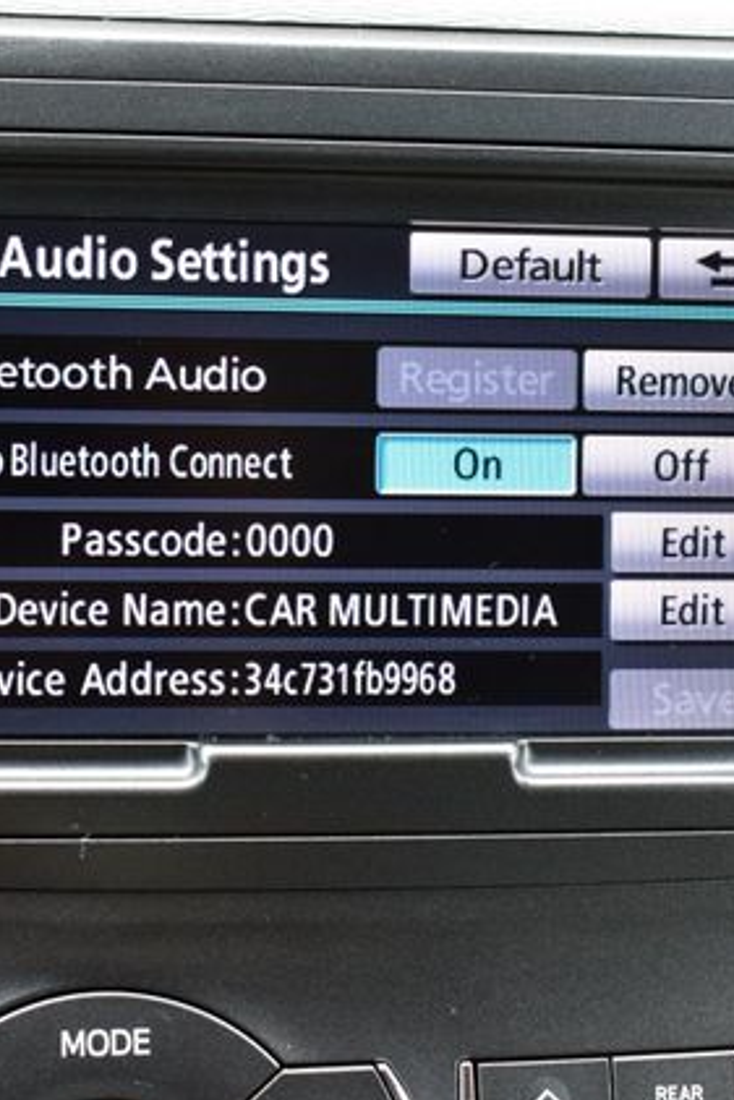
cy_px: 554
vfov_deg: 25.4
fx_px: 2437
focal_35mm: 80
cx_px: 350
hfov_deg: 17.1
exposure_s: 1/25
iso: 400
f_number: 7.1
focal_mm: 35
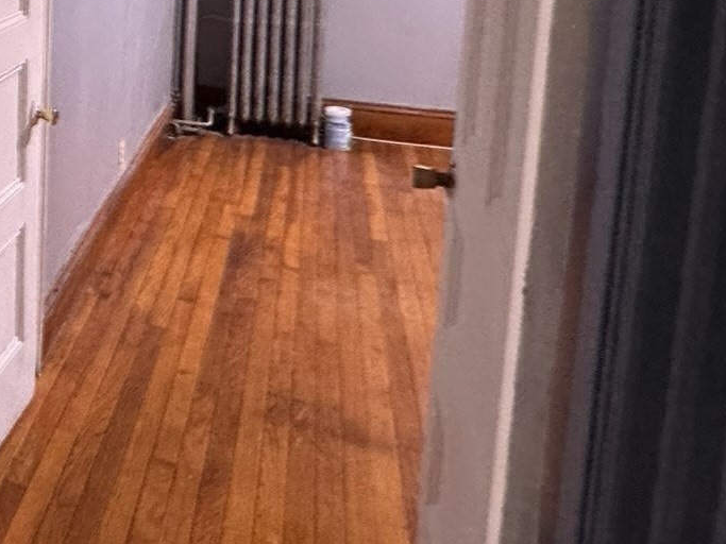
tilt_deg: -7.6
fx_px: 881
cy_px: -16
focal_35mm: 42
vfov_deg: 31.4
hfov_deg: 30.8
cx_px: -292
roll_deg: +1.4
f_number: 2.2
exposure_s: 1/60
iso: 800
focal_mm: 2.22
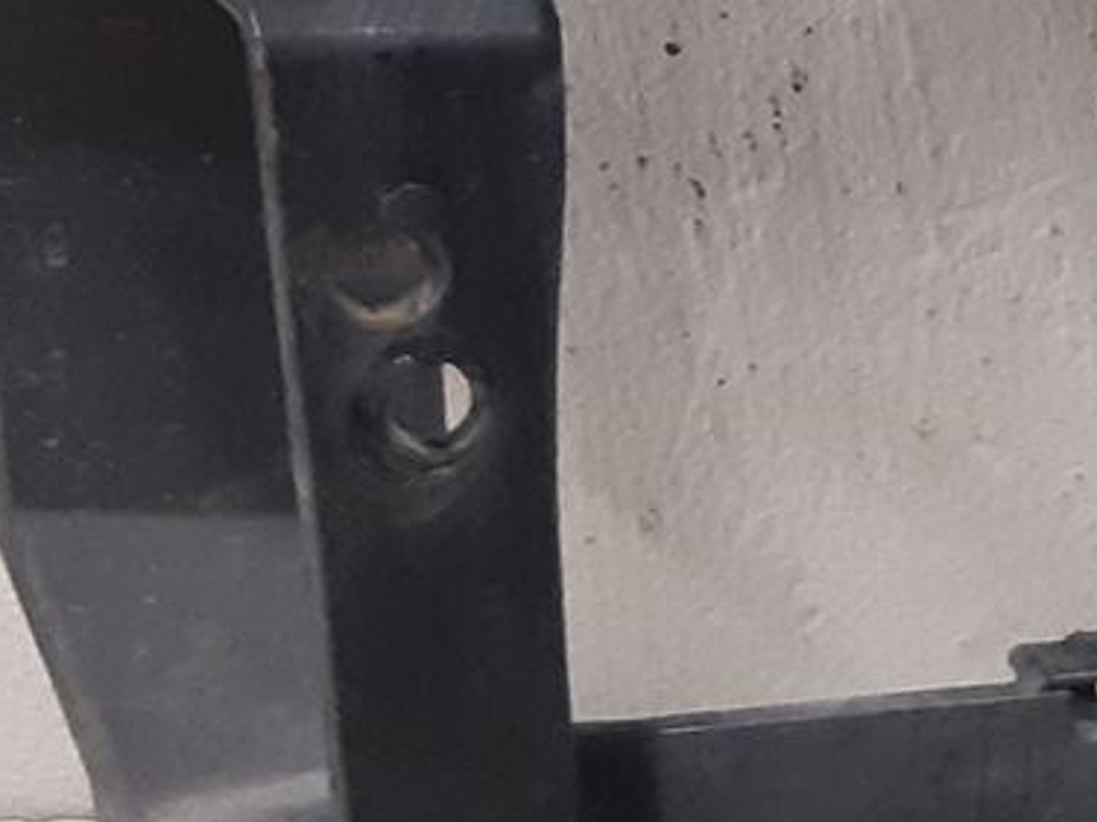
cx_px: 1790
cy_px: 64
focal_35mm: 142
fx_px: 4499
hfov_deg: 12.9
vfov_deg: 10.4
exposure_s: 1/50
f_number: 1.7
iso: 320
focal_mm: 3.93
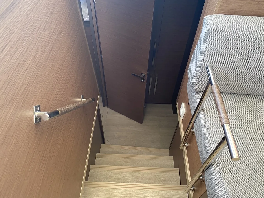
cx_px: 132
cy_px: 99
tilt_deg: -50.0
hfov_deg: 67.3
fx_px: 198
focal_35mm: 26
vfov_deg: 53.1
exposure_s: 1/88
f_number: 1.8
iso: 125
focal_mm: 4.25
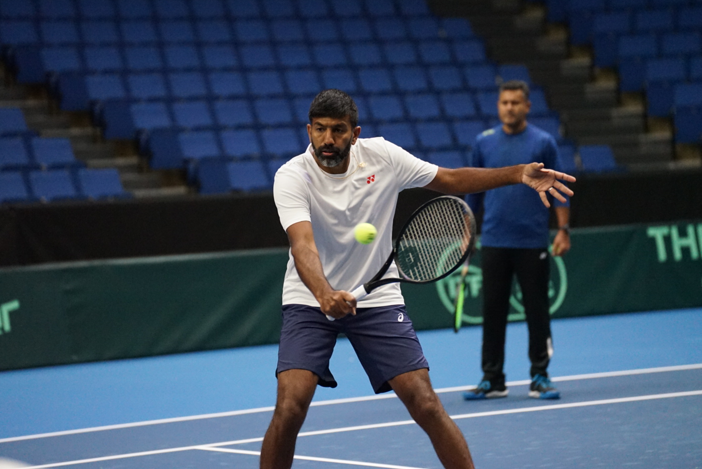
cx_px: 356
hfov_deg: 13.1
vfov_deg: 8.8
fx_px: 3064
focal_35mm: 157
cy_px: 224
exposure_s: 1/1250
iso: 6400
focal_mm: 136
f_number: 2.8
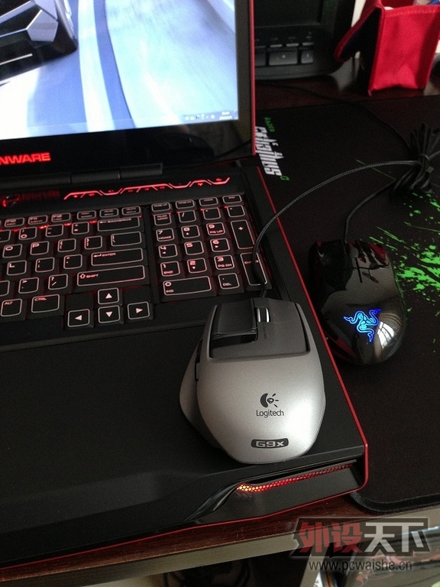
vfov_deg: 55.4
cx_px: 220
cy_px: 294
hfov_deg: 42.9
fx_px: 559
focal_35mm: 33
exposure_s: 1/20
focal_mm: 4.13
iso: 200
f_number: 2.4
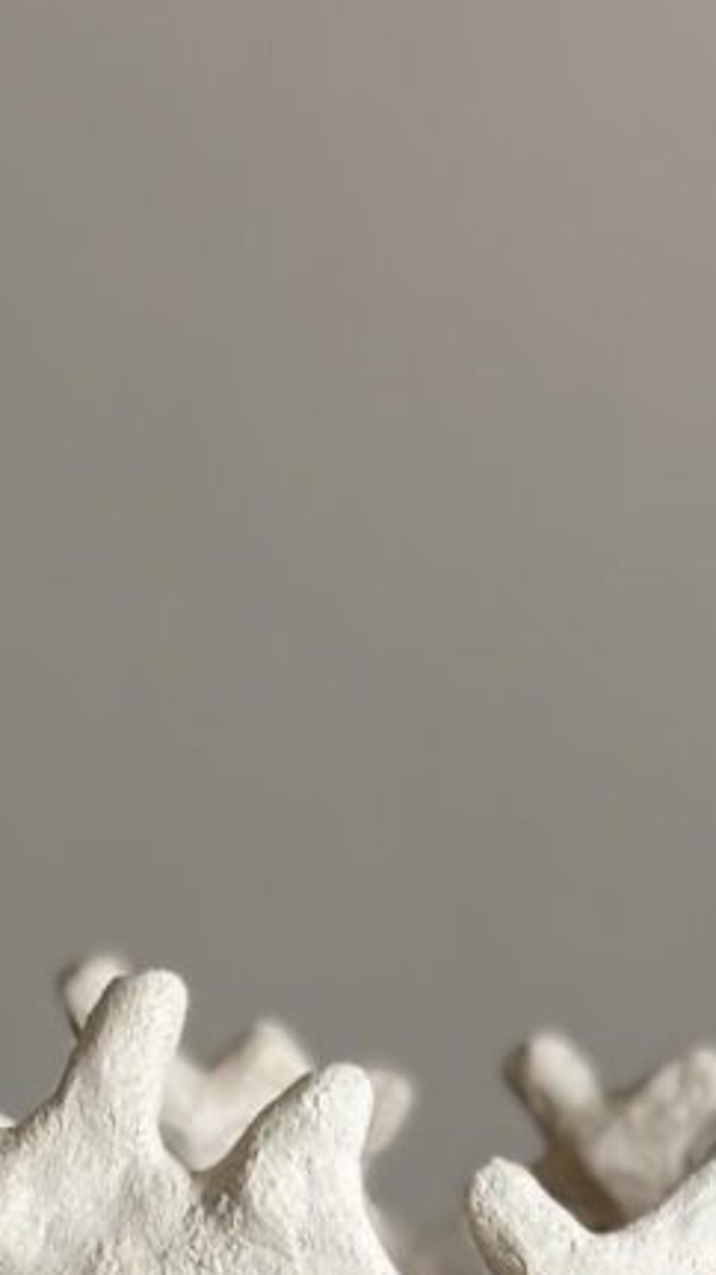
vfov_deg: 10.6
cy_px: 1127
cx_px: 784
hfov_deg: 6.0
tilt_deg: -2.8
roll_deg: +3.6
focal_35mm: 202
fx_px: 6827
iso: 32
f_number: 1.6
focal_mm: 5.96
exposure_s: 1/121
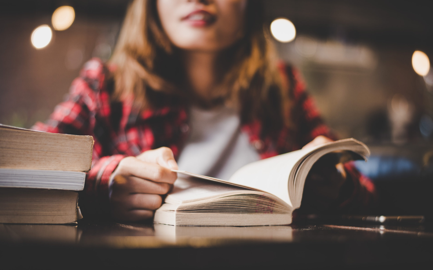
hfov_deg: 38.9
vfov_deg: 24.9
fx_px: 614
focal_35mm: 52
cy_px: 143
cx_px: 219
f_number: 1.8
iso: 250
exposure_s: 1/125
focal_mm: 50
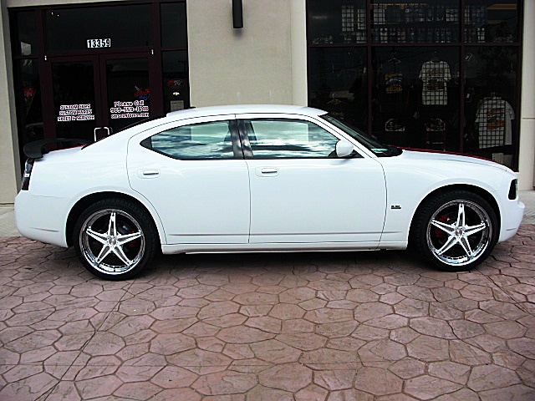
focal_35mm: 36
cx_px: 268
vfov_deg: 39.7
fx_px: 556
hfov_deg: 51.4
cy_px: 200
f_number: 7.9
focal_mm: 6.3
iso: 50
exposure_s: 1/125
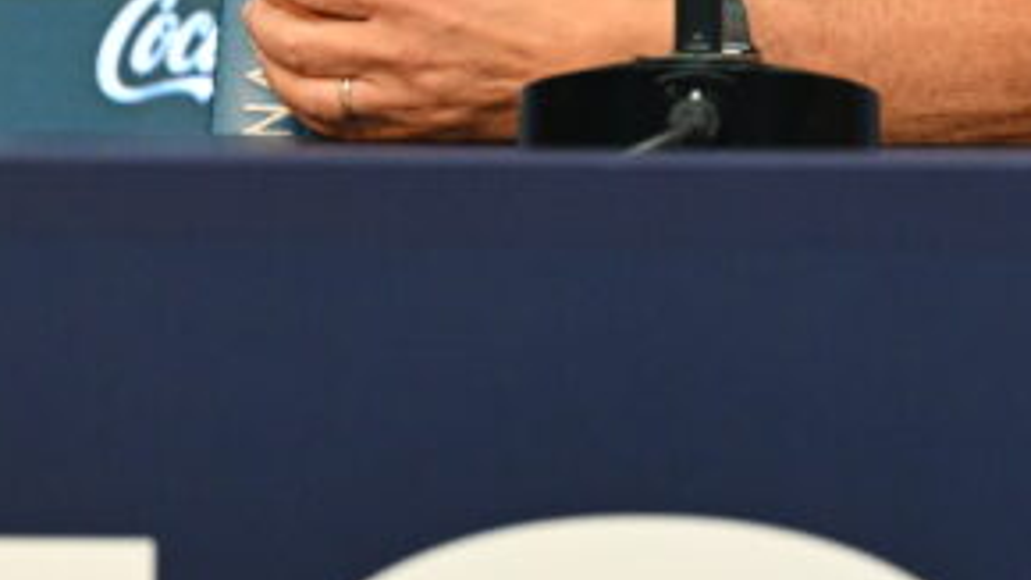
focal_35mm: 462
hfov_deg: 4.7
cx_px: 722
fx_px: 12628
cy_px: -585
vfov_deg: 2.6
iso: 3200
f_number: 4.5
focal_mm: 125
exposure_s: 1/200
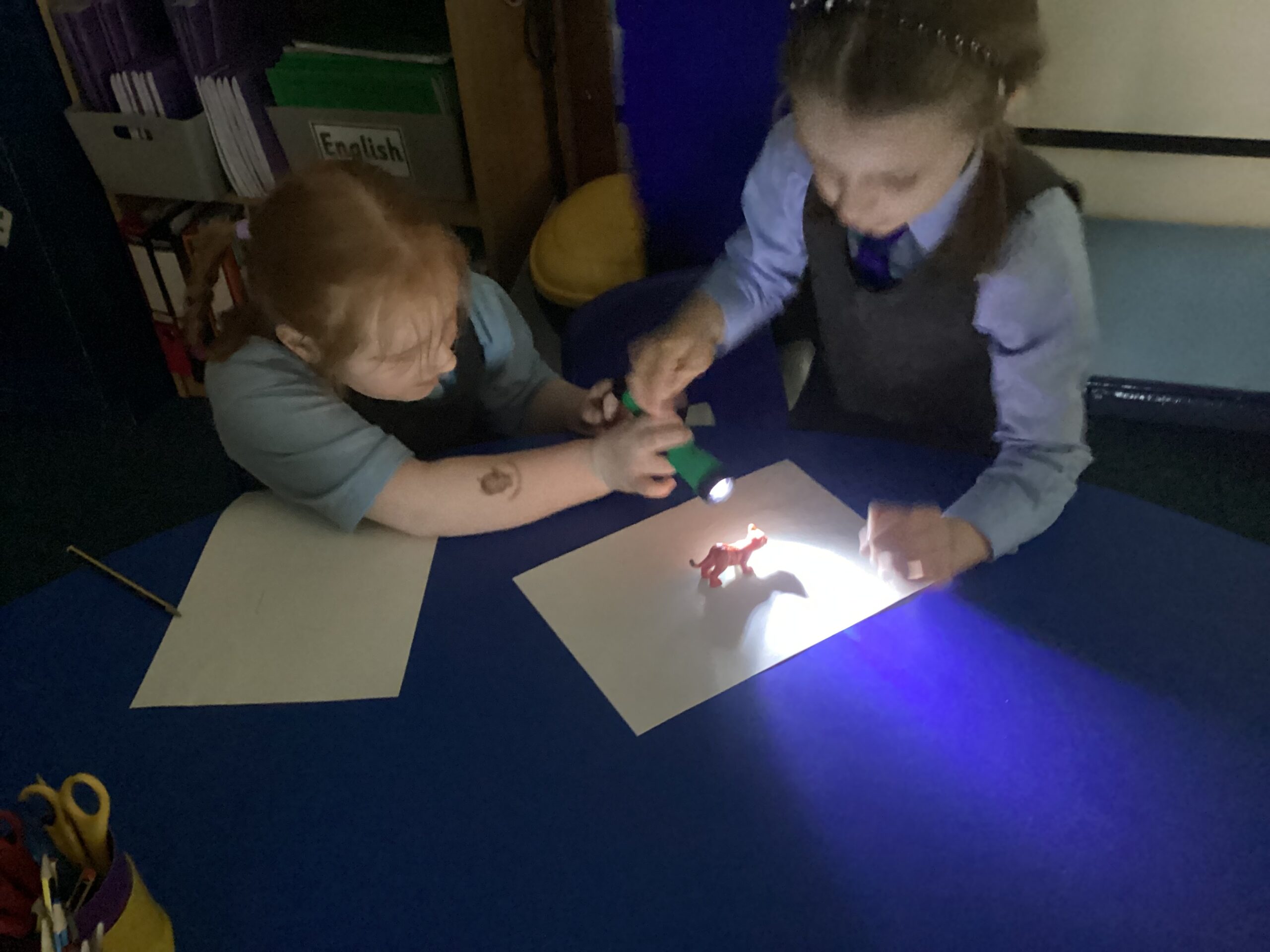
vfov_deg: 45.4
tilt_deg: -38.5
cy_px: 476
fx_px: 1137
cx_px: 635
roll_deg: +3.3
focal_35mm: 31
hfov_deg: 58.4
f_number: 2.4
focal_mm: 3.3
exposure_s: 1/17
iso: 800
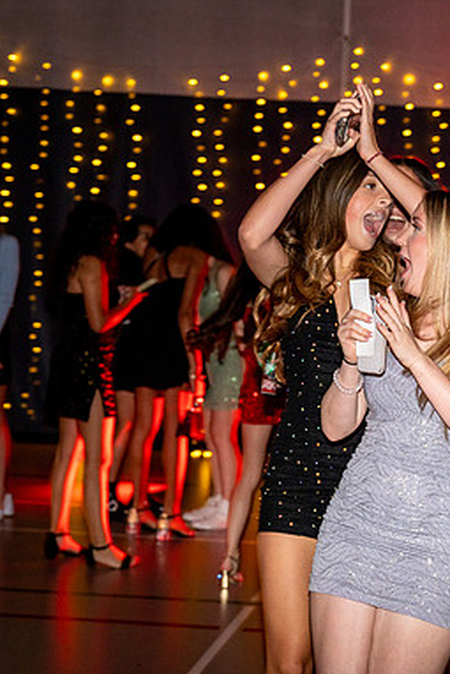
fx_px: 1480
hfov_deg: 16.9
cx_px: 445
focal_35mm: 79
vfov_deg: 25.7
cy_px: 338
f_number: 4
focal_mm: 52
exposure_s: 1/80
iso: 1250
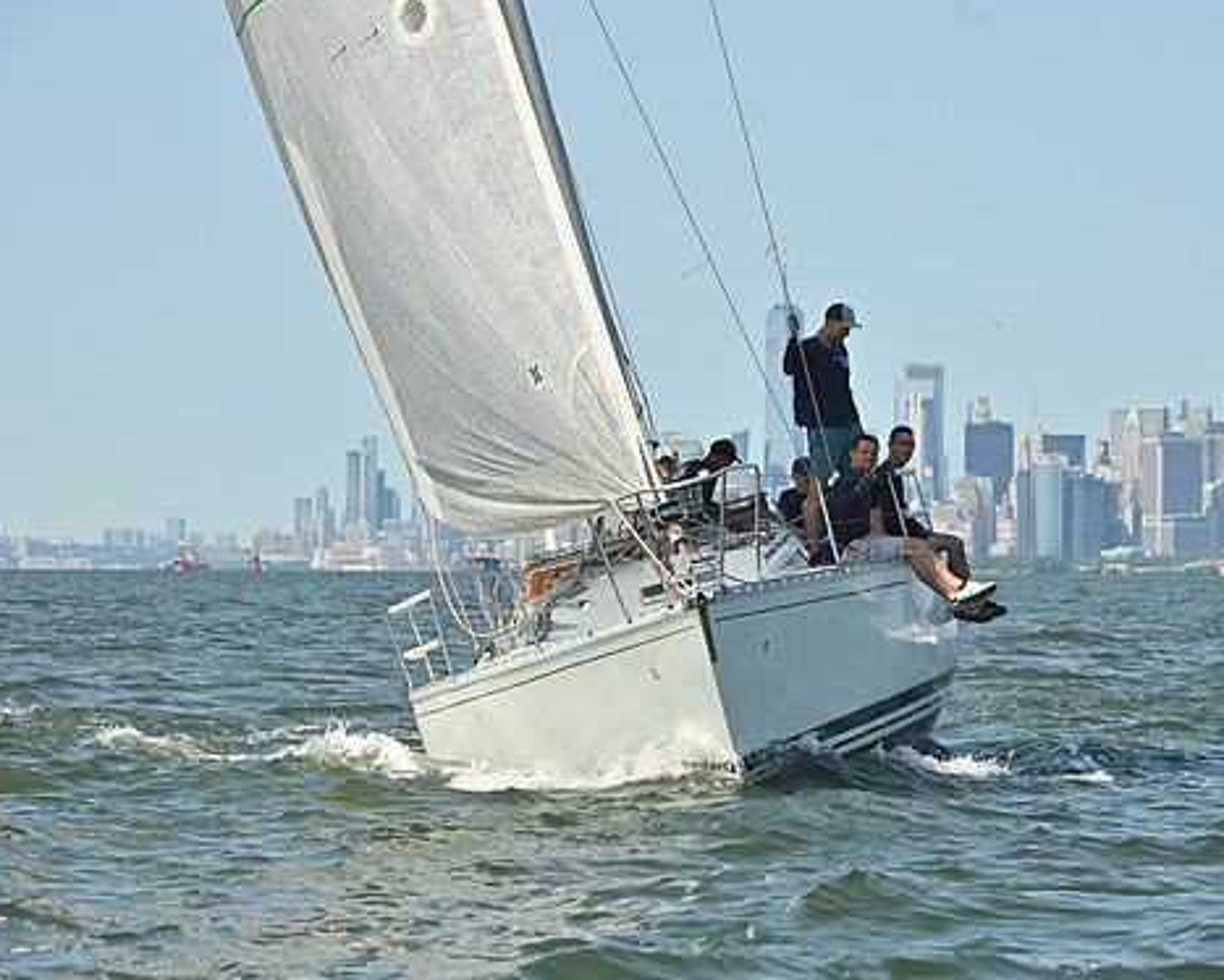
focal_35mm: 169
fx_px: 6125
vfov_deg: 9.2
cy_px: 481
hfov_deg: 11.4
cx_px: 687
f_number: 9
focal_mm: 145
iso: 320
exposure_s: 1/1250
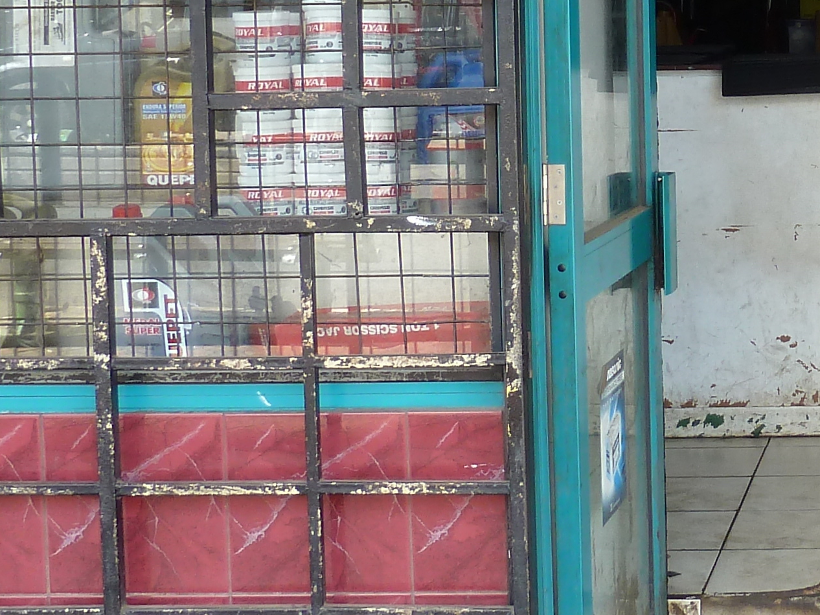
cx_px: 981
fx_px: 1871
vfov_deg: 18.4
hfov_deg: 22.7
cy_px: 95
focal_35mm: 79
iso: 80
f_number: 3.3
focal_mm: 4.1
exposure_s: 1/40
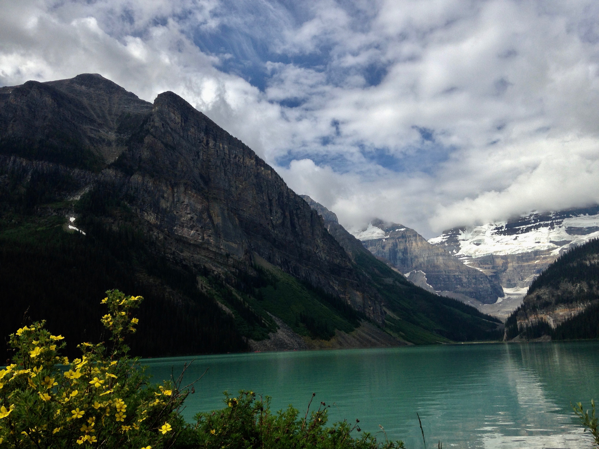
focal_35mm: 33
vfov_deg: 42.9
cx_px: 300
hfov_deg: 55.4
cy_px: 224
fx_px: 571
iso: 50
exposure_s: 1/2262
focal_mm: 4.12
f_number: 2.4
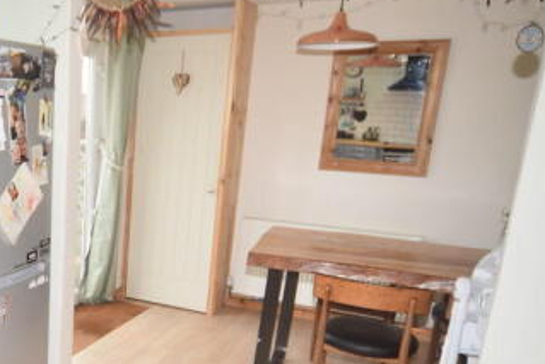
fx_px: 560
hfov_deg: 45.4
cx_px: 25
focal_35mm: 37
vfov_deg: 35.3
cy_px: 266
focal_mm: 12
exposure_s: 1/125
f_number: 5.6
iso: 280
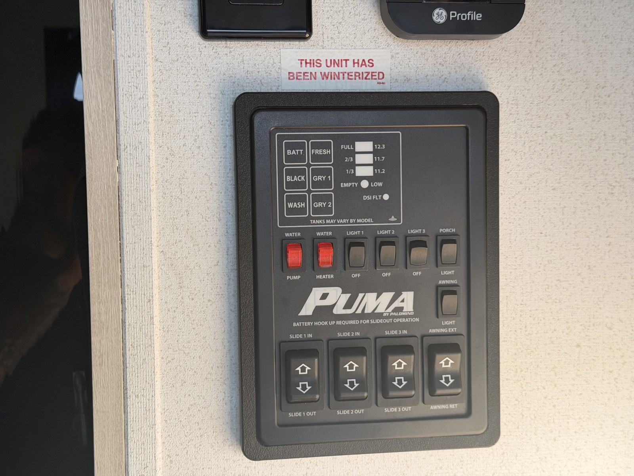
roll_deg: +1.4
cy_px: 238
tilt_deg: -5.0
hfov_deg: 39.7
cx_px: 317
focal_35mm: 48
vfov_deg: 30.3
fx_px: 879
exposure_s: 1/230
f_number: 1.78
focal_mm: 6.76
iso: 80
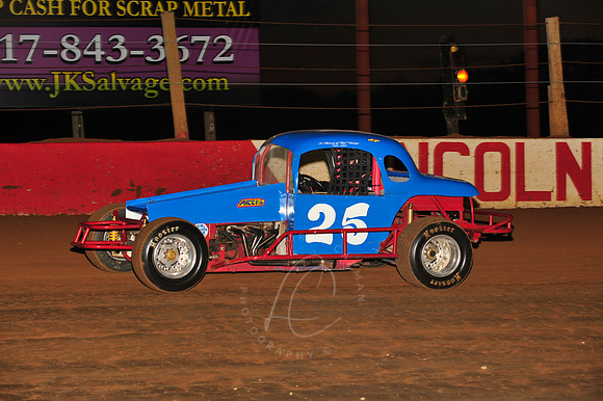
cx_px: 302
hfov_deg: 18.3
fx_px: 1875
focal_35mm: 112
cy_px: 200
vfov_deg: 12.2
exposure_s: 1/250
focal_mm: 112
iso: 640
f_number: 6.3
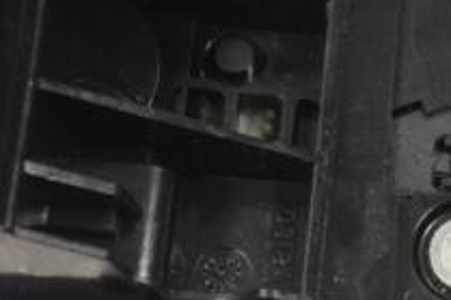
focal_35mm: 181
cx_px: 162
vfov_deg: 7.6
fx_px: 2266
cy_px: 99
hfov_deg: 11.4
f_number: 8
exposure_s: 1/250
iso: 3200
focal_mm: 42
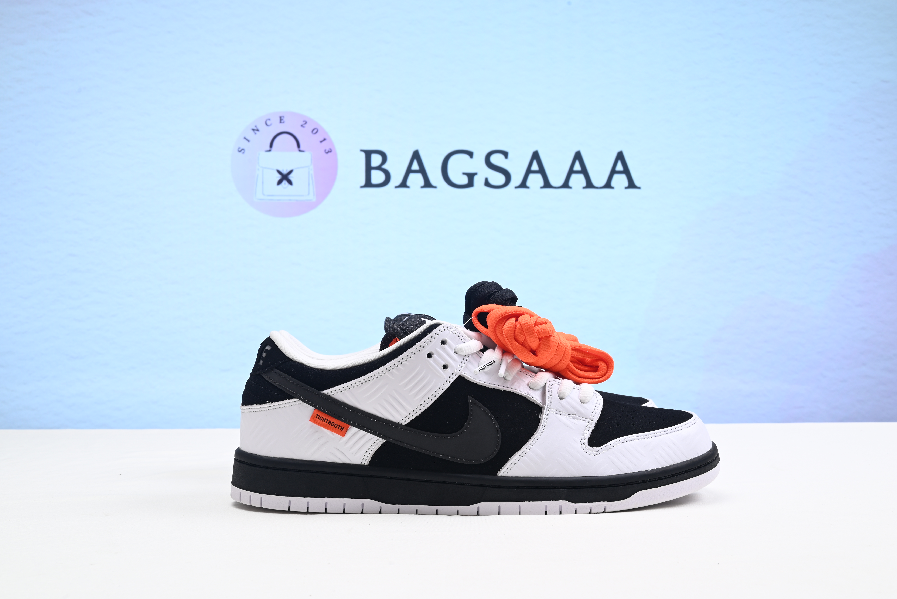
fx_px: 972
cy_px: 300
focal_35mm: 39
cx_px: 448
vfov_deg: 34.2
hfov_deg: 49.5
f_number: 16
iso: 100
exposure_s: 1/2
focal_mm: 39
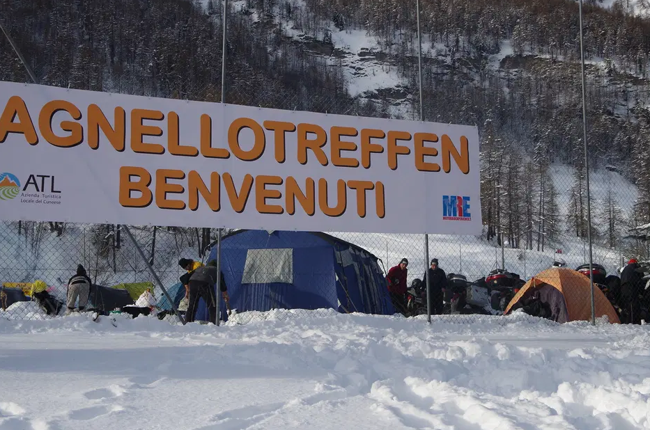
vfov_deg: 24.9
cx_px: 303
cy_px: 206
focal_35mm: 54
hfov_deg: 36.9
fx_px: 973
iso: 100
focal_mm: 28
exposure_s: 1/250
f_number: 8
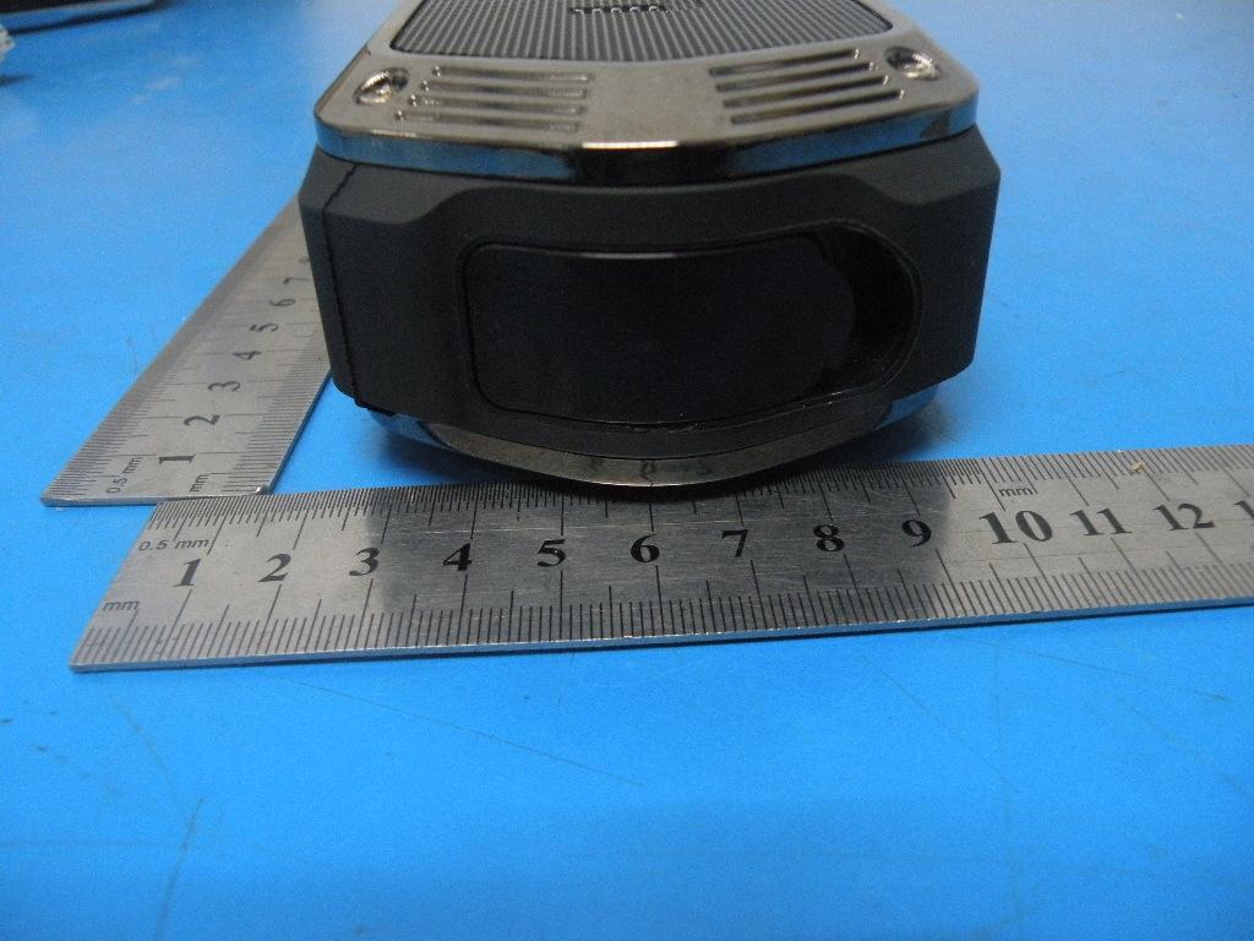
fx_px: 978
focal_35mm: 27
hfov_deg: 65.3
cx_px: 627
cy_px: 470
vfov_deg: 51.4
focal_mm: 4.7
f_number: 2.8
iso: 400
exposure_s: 1/25
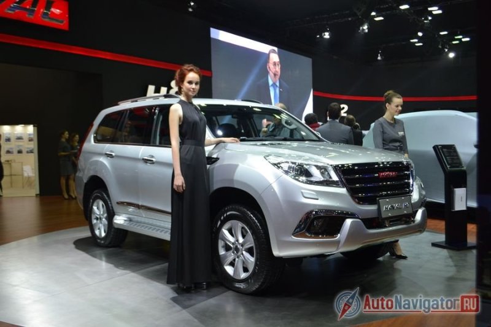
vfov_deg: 36.9
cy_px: 164
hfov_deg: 53.1
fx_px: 491
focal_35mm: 36
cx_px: 246
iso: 400
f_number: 5
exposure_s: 1/100
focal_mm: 24
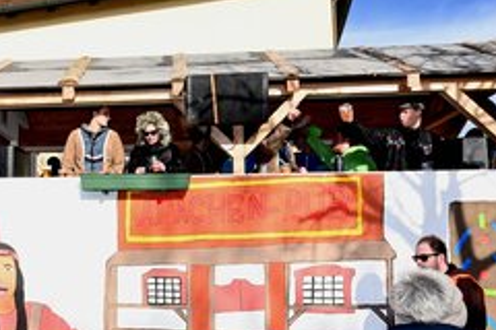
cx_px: 128
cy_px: 221
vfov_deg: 33.1
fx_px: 551
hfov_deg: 46.8
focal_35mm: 40
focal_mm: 24
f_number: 22
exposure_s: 1/200
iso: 1000
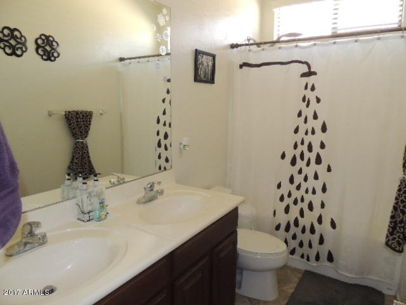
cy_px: 152
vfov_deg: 56.8
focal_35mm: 24
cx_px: 203
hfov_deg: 71.6
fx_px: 281
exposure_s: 1/30
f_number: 3
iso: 400
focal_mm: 4.3
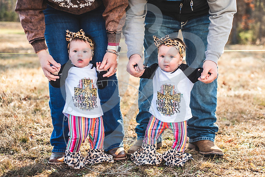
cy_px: 88
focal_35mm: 51
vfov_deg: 26.6
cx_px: 132
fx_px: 374
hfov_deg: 39.1
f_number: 2.8
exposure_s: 1/320
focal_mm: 50
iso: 100
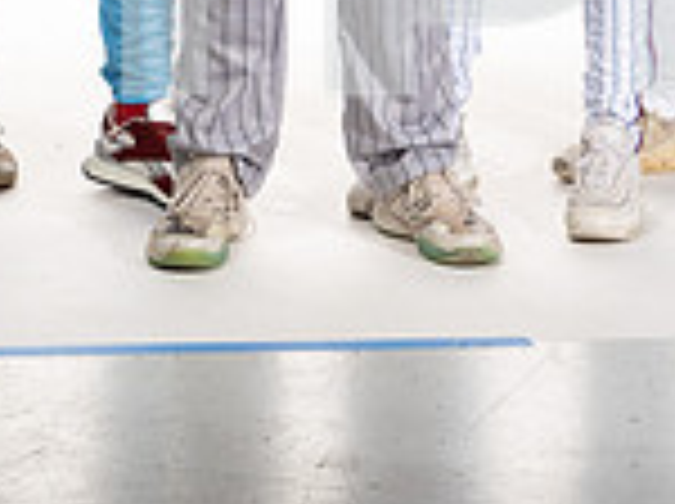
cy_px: -356
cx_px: 284
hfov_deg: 10.9
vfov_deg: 7.9
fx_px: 3543
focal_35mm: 182
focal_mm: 63
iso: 400
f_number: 6.3
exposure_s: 1/250
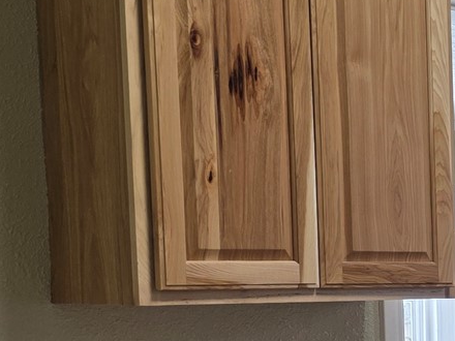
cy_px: 382
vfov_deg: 13.5
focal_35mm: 107
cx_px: 758
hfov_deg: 16.2
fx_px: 1406
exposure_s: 1/120
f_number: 1.7
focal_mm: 6.3
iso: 64
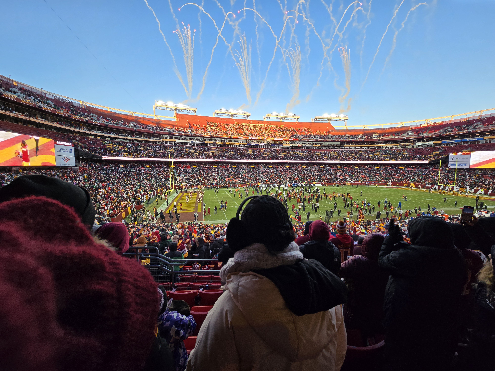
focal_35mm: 13
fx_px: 186
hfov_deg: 106.2
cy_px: 186
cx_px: 248
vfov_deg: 89.9
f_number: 2.2
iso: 50
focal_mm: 2.2
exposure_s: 1/291
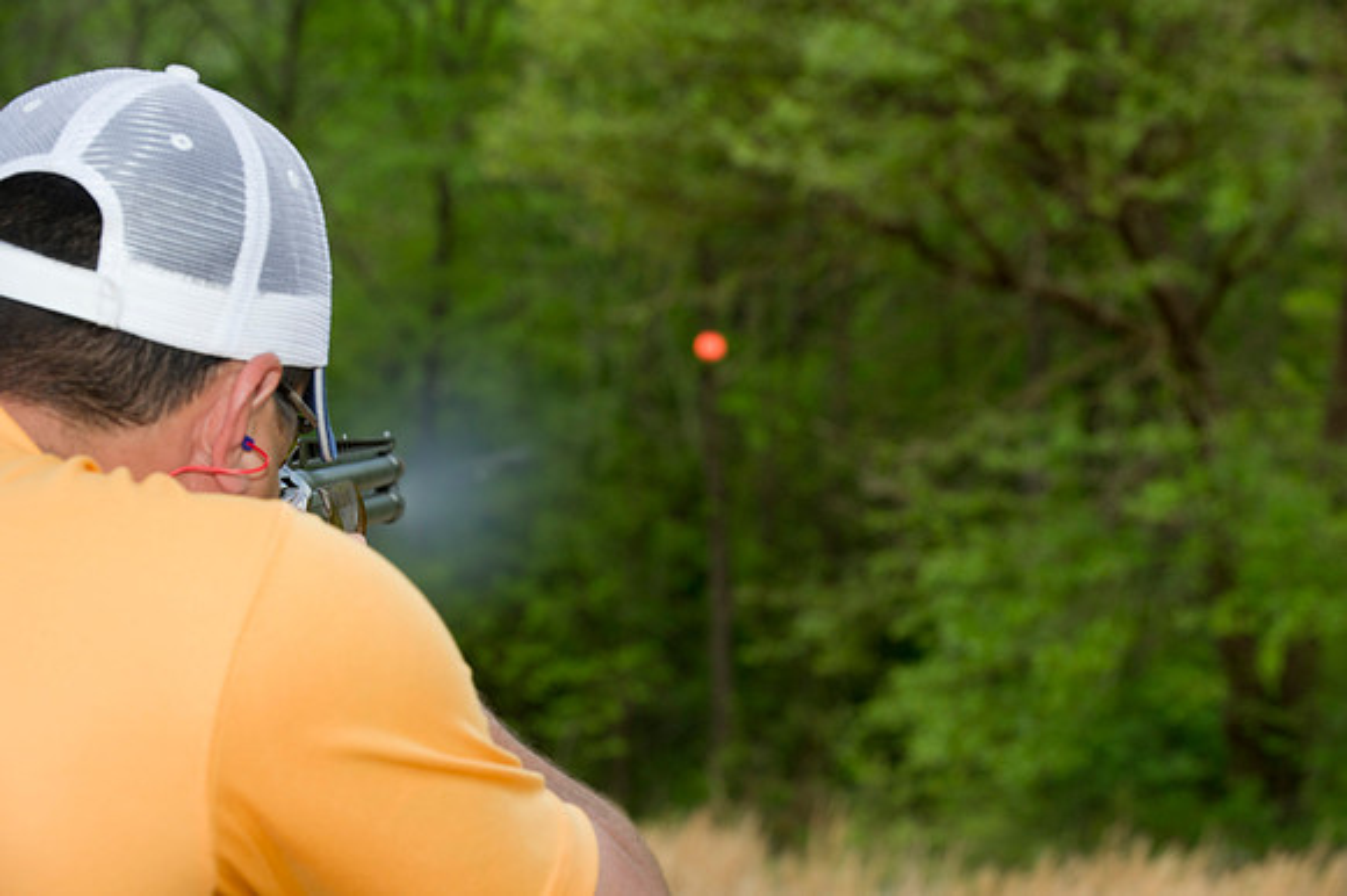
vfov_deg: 12.4
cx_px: 674
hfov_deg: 18.6
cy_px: 448
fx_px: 4113
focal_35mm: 110
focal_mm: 110
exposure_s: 1/250
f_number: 8
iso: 400
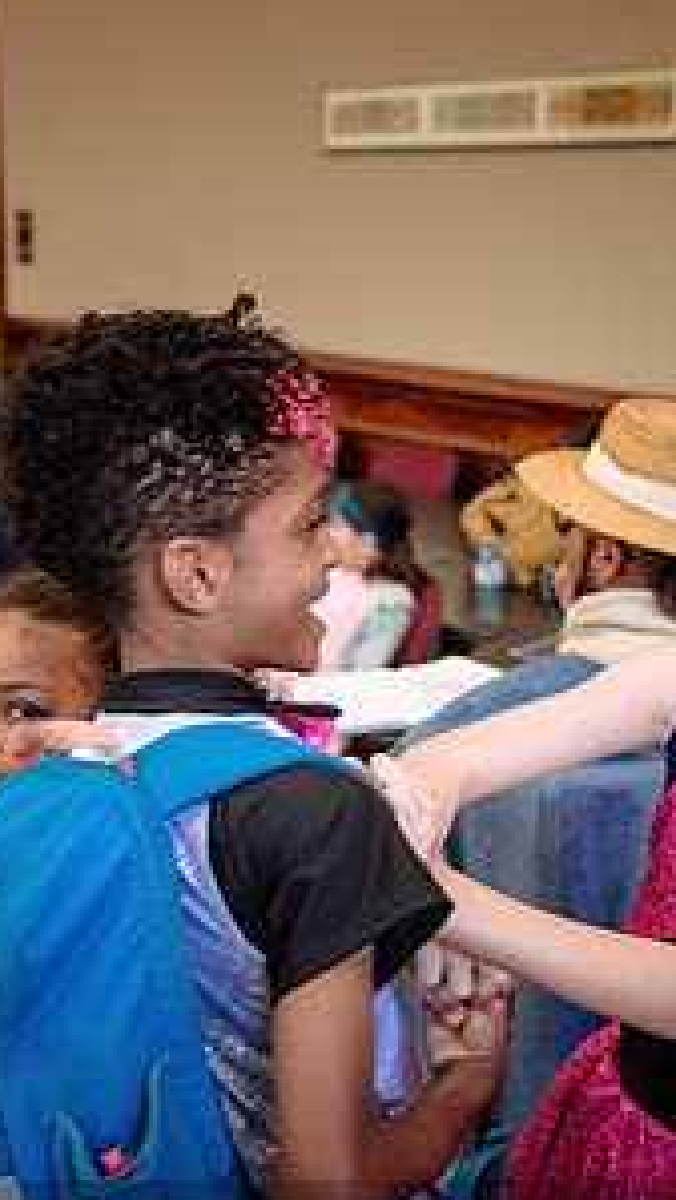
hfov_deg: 22.1
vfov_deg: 38.2
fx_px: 1718
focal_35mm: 54
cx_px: 177
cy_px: 763
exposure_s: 1/200
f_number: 2.8
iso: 500
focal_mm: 26.5
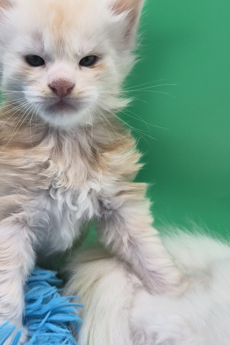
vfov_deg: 48.0
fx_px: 383
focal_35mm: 40
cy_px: 127
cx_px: 78
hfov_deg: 33.1
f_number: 1.8
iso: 80
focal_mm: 5.4
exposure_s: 1/756
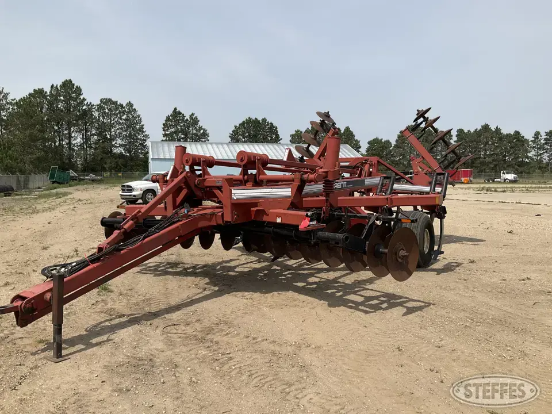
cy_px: 207
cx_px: 276
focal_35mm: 29
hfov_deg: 61.7
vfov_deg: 48.2
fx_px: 462
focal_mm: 3
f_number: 1.8
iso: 25
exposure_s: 1/2538
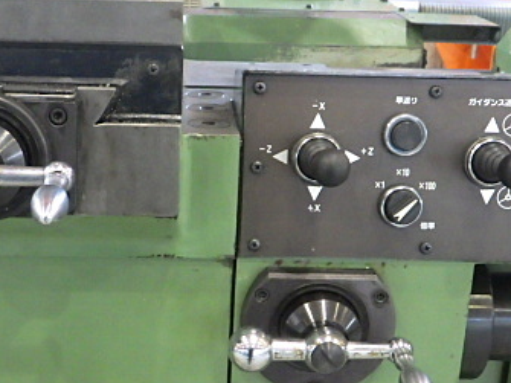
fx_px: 959
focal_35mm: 65
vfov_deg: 22.5
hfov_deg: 29.7
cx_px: 194
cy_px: 252
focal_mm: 6.1
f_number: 3.8
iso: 1600
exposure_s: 1/45
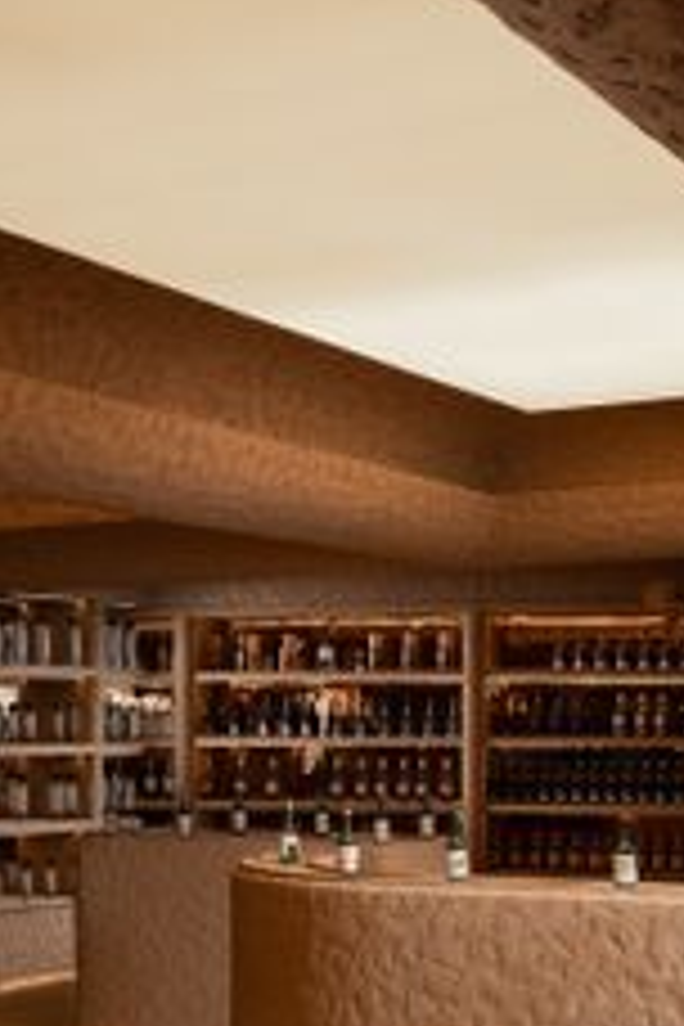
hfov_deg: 20.5
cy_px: 770
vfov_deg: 30.0
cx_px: 205
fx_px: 1881
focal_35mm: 66
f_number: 8
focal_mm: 35
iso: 200
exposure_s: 1/8
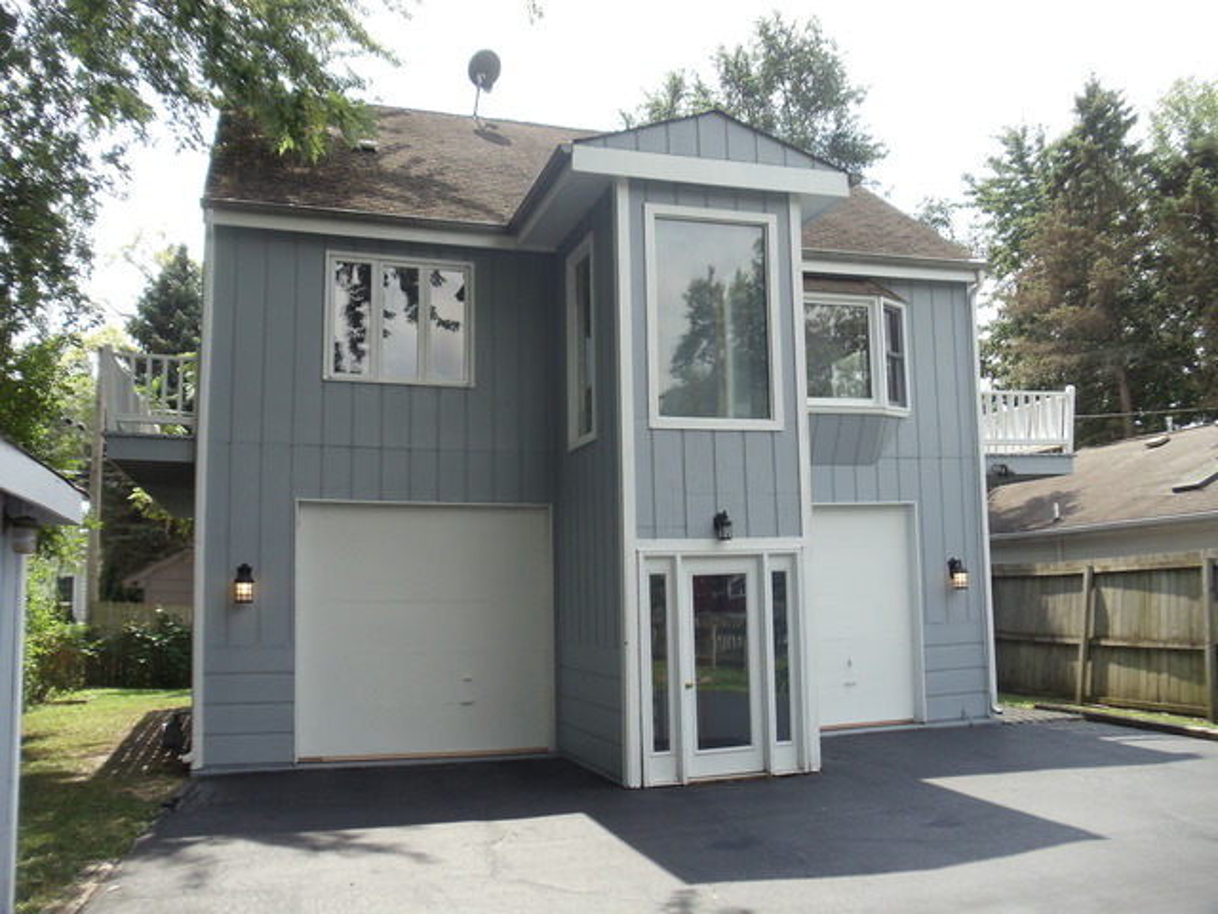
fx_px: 1548
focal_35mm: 44
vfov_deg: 32.9
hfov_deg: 42.9
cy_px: 457
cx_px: 609
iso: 100
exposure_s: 1/400
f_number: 3.5
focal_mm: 6
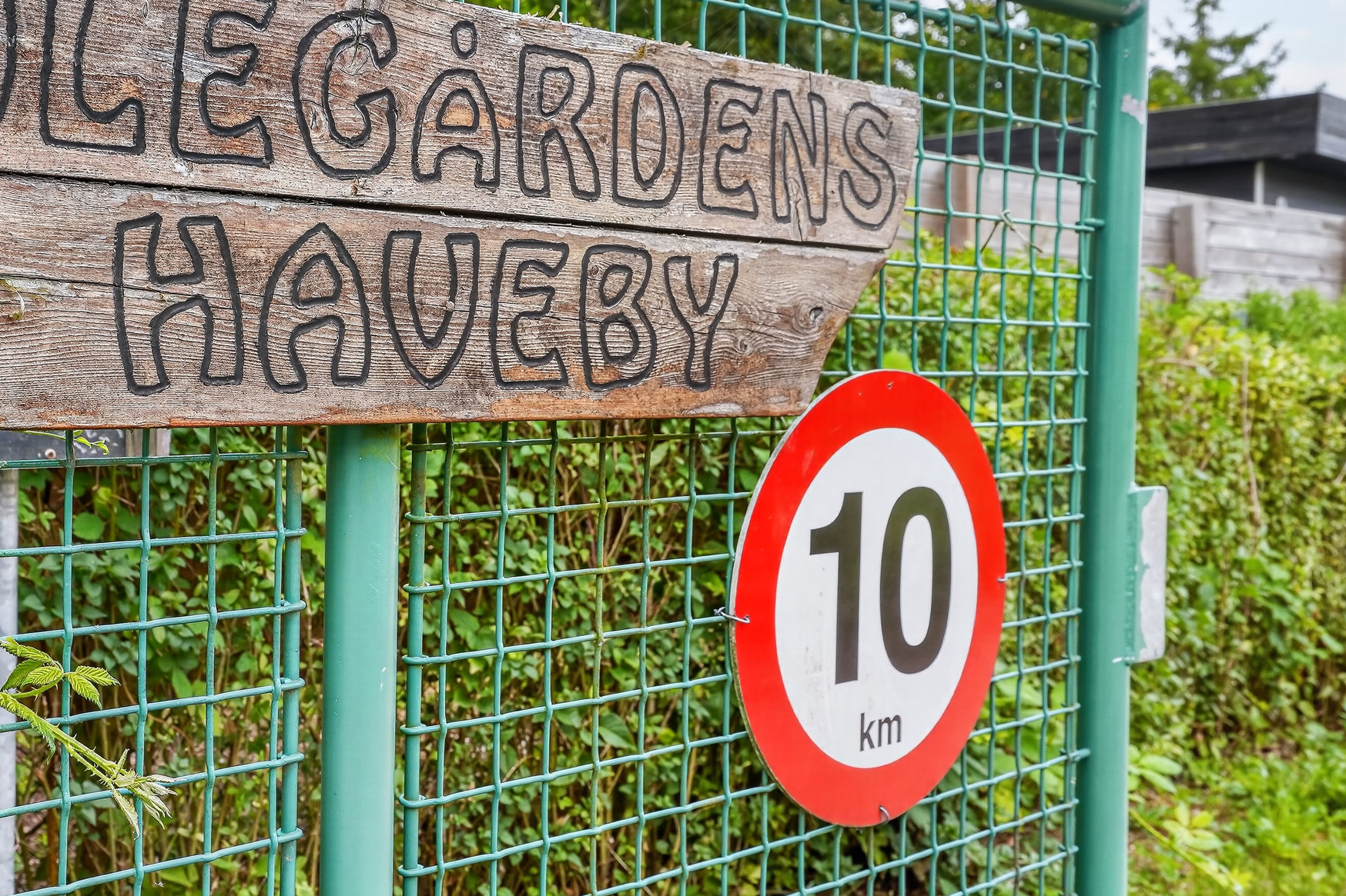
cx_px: 367
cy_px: 377
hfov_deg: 46.0
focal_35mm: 41
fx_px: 1533
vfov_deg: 32.6
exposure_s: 1/25
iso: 400
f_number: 8
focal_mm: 28
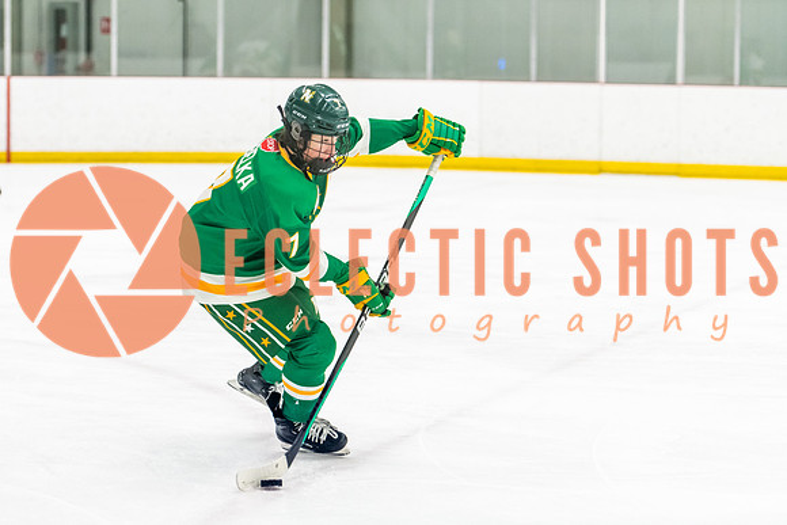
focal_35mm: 109
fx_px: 2391
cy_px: 224
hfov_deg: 18.7
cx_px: 330
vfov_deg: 12.5
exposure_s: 1/800
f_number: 2.8
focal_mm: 92
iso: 3200
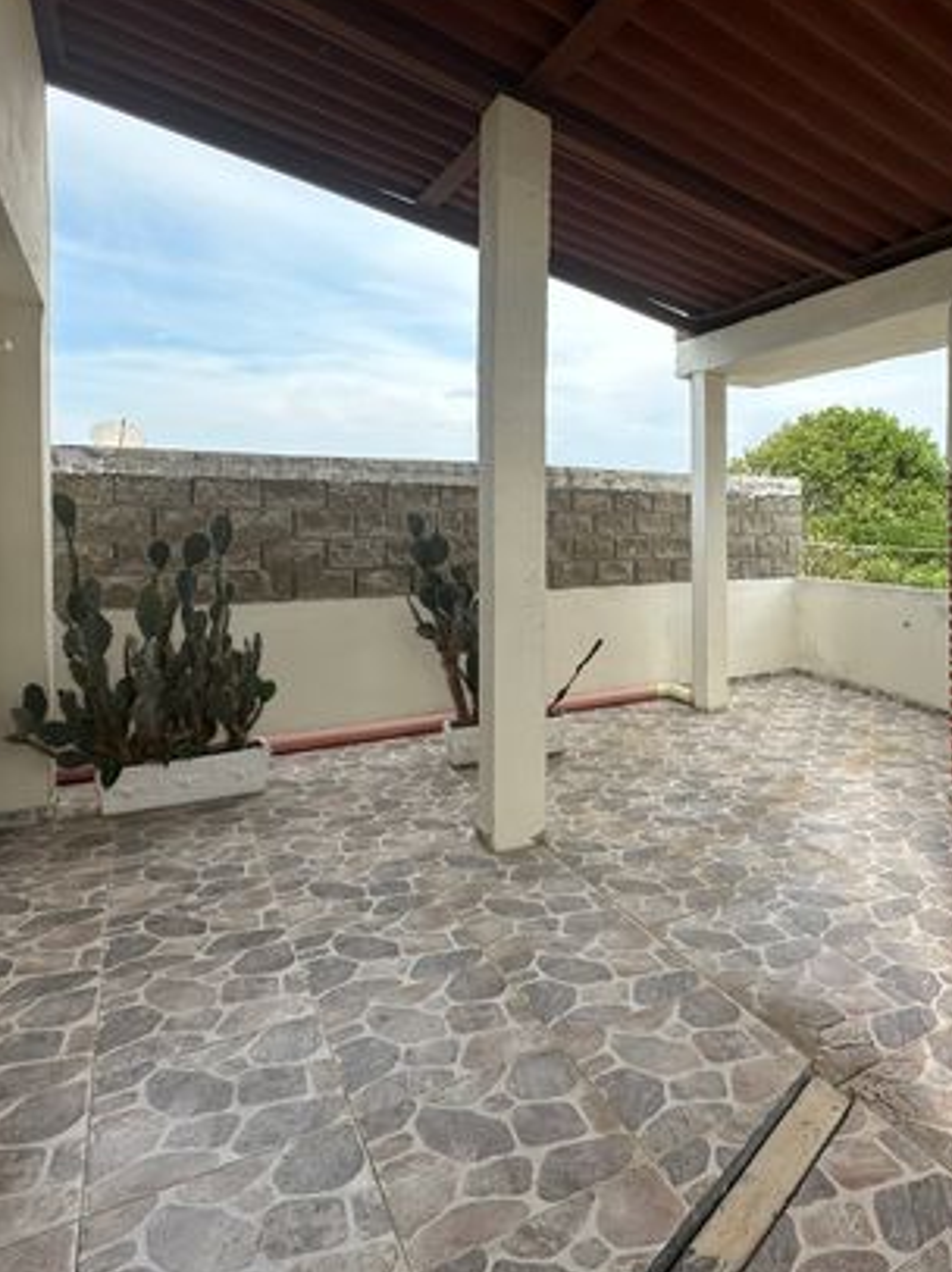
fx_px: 844
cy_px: 539
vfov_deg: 73.5
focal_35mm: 23
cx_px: 737
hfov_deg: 55.4
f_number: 2.2
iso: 40
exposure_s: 1/612
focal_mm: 2.22
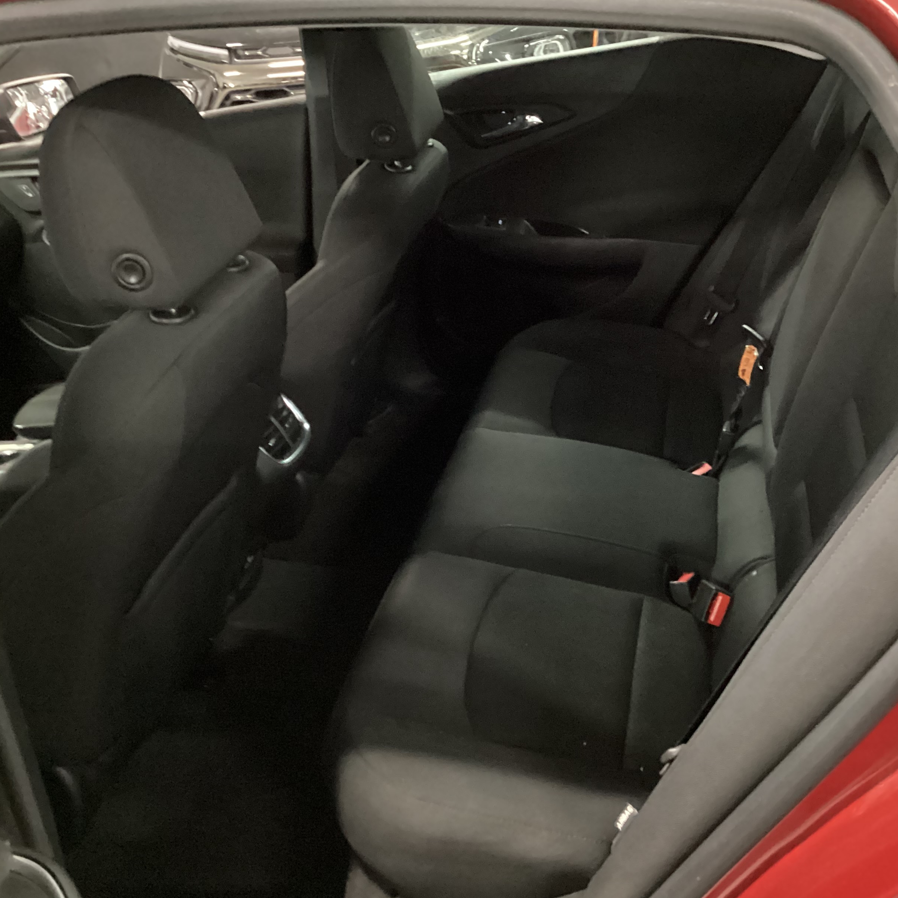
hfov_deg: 44.9
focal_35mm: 37
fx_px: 1086
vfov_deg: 44.9
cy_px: 453
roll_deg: +8.8
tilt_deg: -29.9
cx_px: 479
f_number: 2.4
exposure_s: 1/17
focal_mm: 3.3
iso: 800
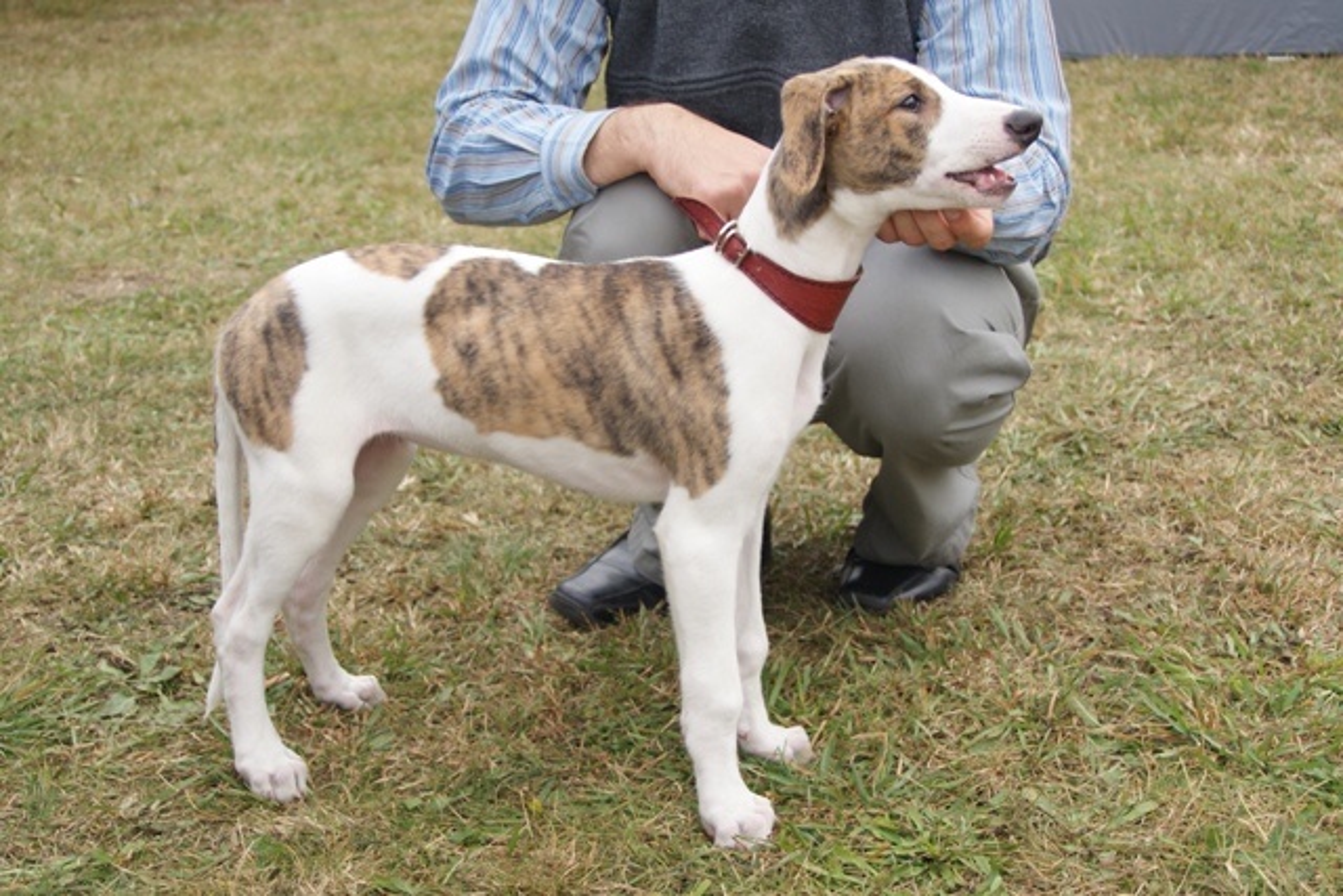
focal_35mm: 42
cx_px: 672
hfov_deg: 46.4
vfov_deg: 31.9
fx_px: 1567
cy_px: 448
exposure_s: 1/200
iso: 100
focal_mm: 28
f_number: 5
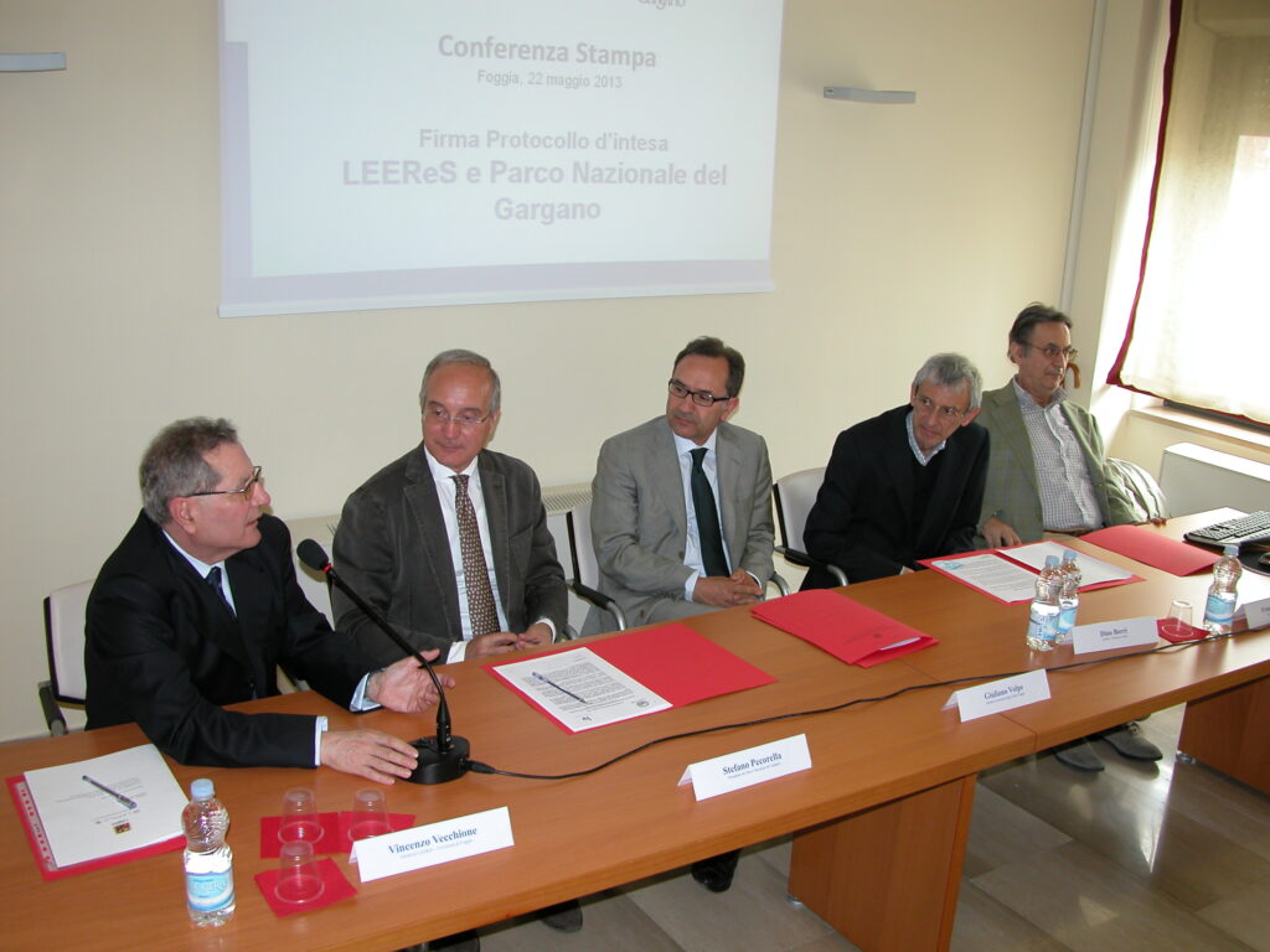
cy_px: 476
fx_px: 1284
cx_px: 635
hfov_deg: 52.6
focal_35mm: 35
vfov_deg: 40.7
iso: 100
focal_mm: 8.9
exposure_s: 1/30
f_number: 2.8
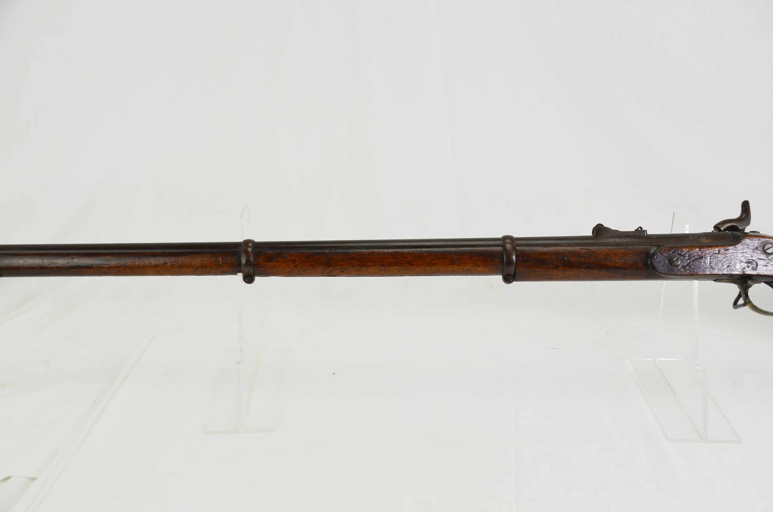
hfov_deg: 41.2
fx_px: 1029
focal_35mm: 48
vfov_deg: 28.0
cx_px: 386
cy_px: 256
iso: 200
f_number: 5.6
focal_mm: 32
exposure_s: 1/125
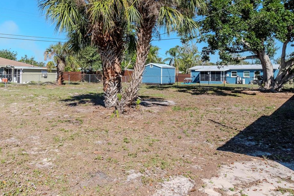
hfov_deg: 69.3
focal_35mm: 26
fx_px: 212
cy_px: 70
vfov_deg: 48.9
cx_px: 133
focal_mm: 10
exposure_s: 1/1600
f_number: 7.1
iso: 500
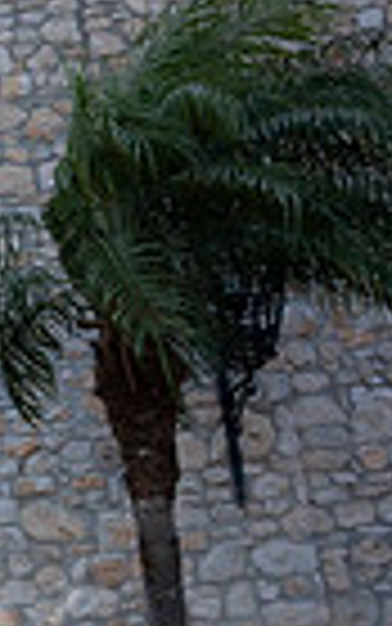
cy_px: 574
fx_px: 1451
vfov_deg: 23.6
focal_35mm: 85
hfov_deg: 10.6
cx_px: -784
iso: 125
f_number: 2.8
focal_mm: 20
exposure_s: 1/800
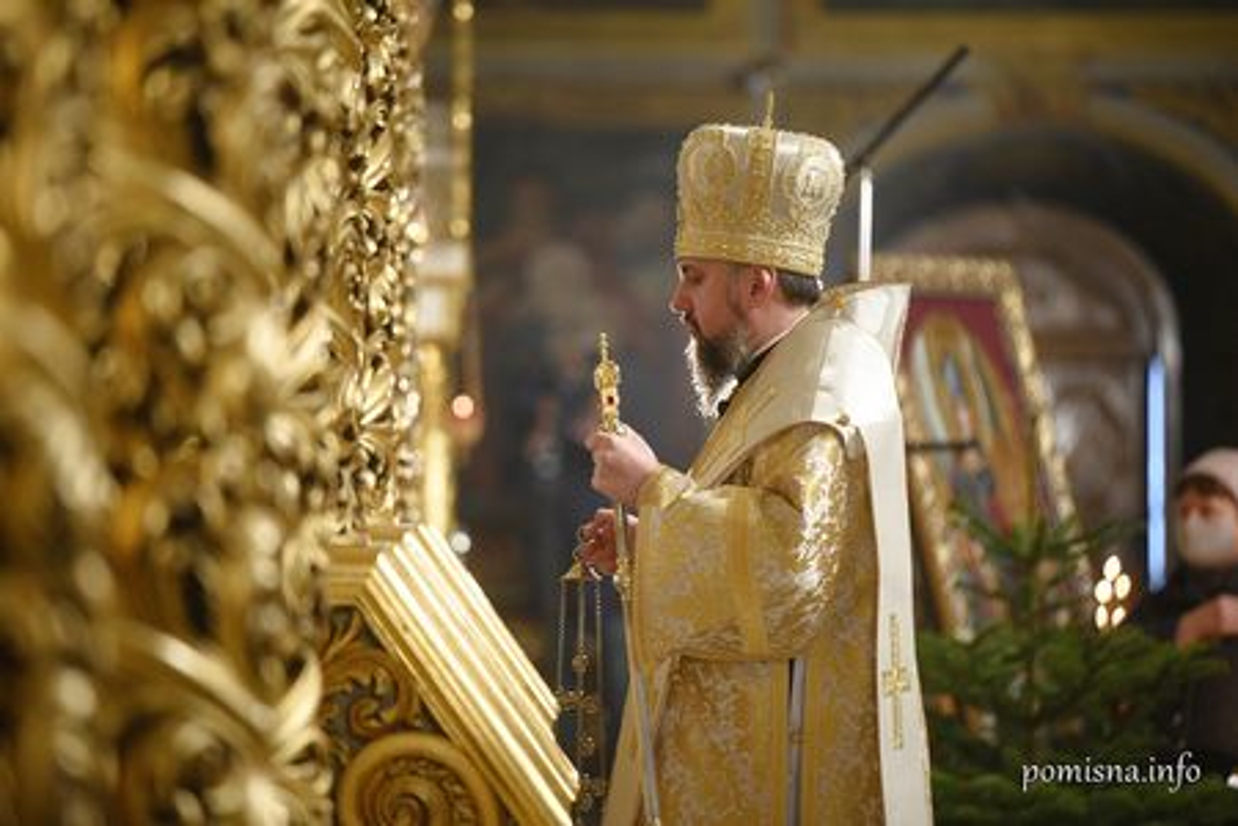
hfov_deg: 10.3
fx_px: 6877
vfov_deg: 6.9
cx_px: 619
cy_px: 413
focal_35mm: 200
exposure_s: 1/200
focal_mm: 200
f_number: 2.8
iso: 2000
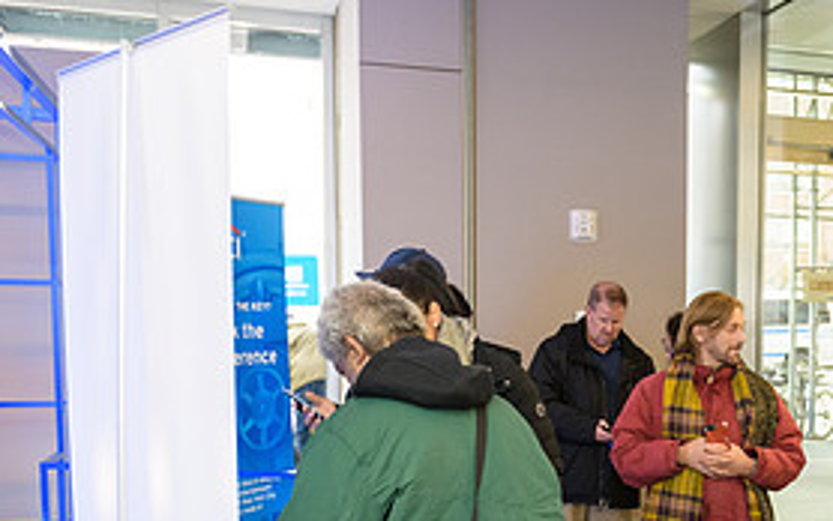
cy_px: 433
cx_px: 749
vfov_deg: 24.9
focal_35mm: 51
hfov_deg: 37.0
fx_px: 1158
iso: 1000
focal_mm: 24
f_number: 3.2
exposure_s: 1/125
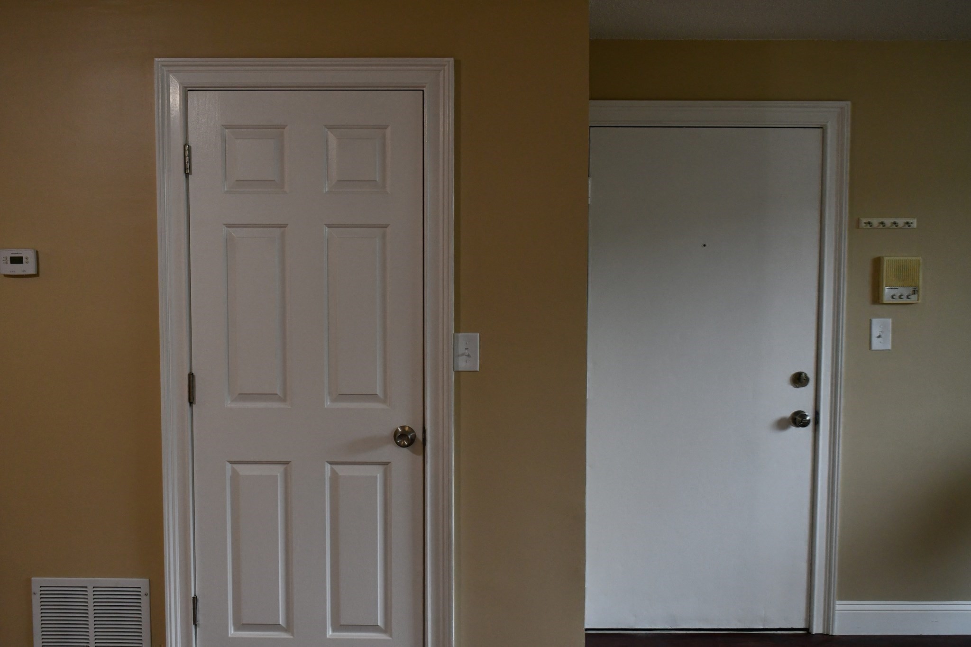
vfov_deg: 34.2
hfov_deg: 49.6
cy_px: 324
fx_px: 1052
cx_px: 486
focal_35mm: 39
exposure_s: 1/125
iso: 1250
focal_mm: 26
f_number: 5.6
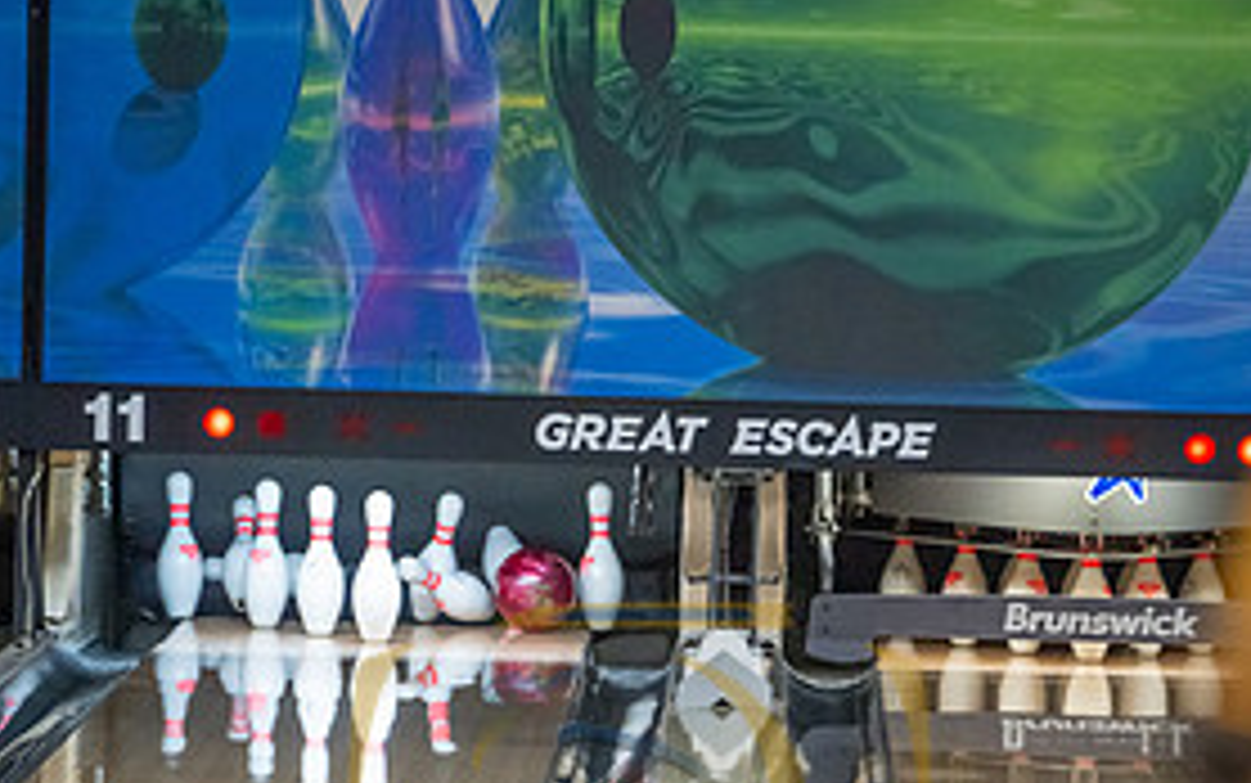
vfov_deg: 4.0
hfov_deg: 6.4
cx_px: 585
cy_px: 891
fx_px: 11256
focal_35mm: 330
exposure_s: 1/1000
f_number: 2.8
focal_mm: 200
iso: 4000
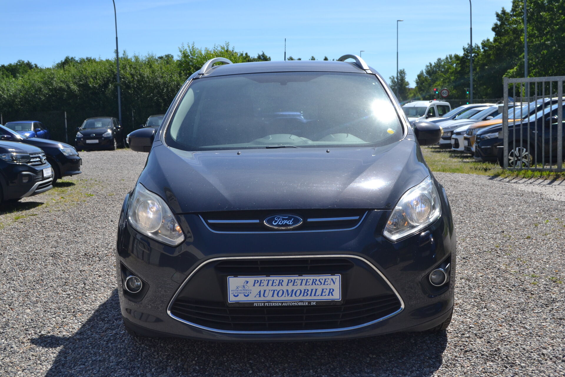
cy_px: 188
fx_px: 706
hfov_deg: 43.6
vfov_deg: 29.9
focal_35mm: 45
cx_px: 282
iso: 100
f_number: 9
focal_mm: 30
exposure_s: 1/320
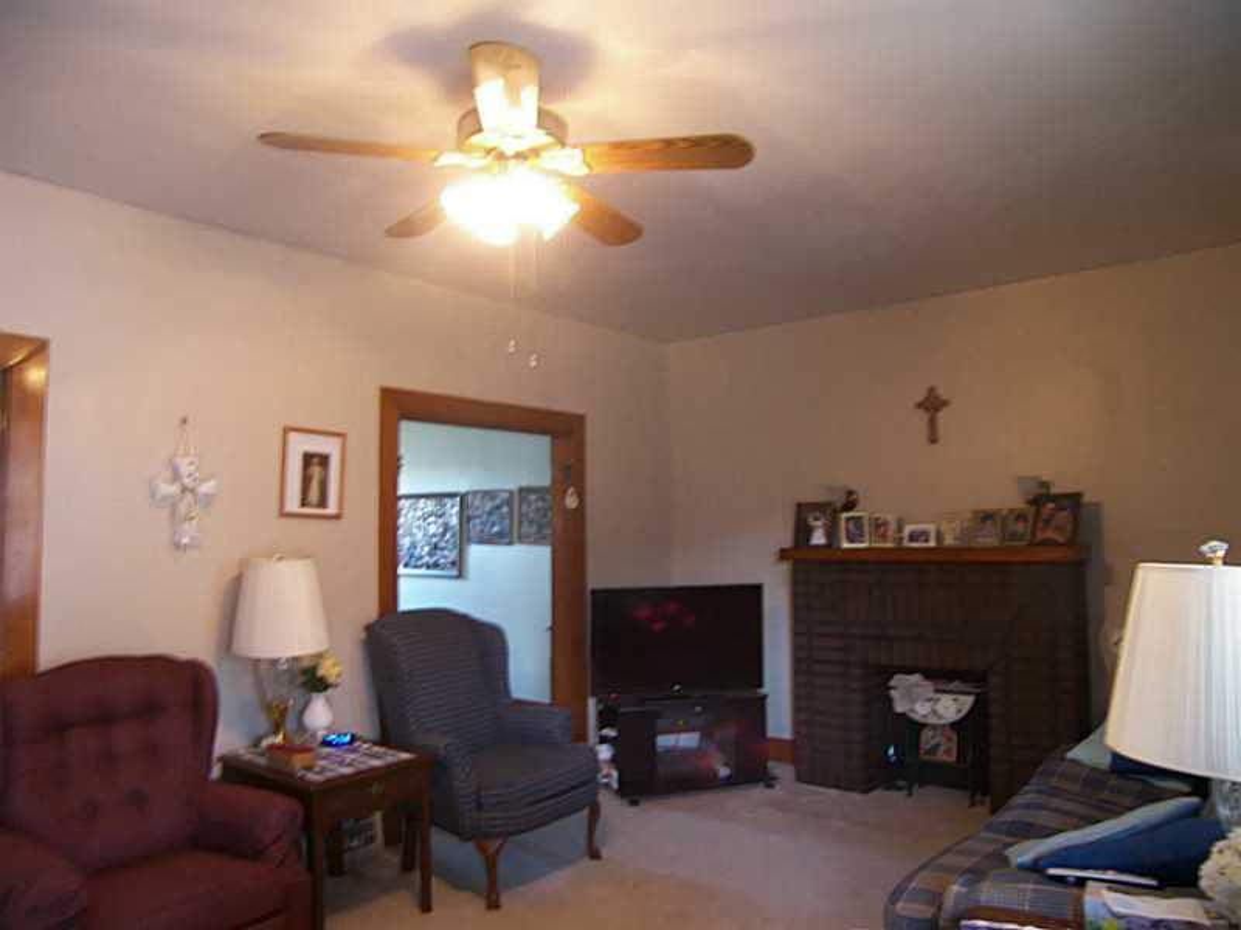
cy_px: 465
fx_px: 860
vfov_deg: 56.8
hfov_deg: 71.6
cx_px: 620
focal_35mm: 24
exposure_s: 1/4
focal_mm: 5
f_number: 2.8
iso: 100
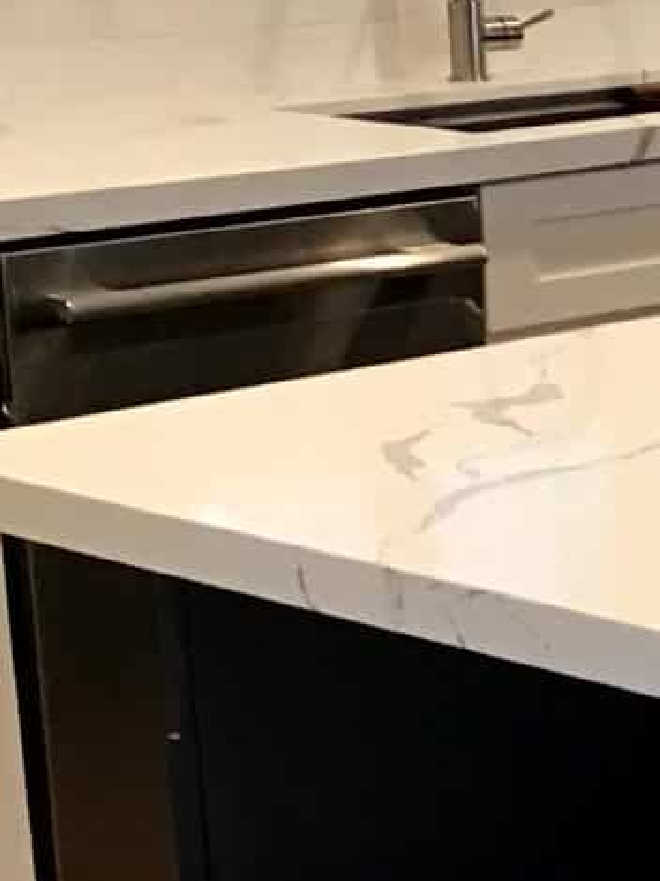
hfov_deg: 10.5
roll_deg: +2.1
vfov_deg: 14.9
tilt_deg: -14.2
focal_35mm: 132
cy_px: 639
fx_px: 3359
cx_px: 1196
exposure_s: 1/30
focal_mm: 3.3
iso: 100
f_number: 2.4
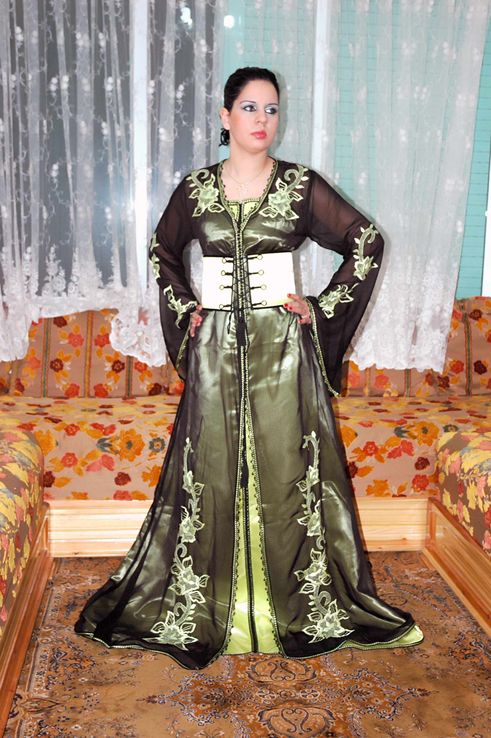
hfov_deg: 28.9
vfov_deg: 42.4
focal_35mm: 46
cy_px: 369
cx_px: 246
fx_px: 953
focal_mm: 31
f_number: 4
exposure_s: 1/60
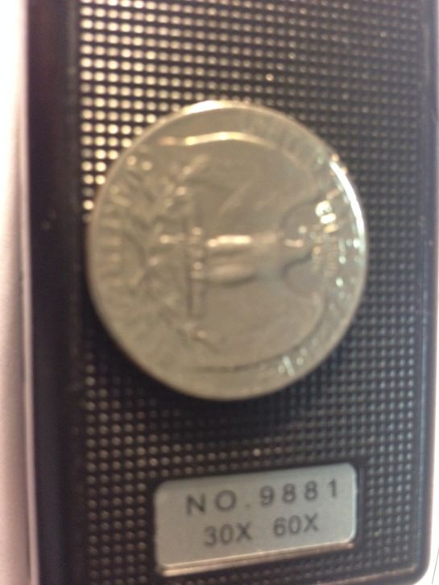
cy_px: 292
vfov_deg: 52.6
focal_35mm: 35
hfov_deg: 40.7
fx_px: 592
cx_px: 220
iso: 250
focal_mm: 4.28
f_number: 2.4
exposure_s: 1/20
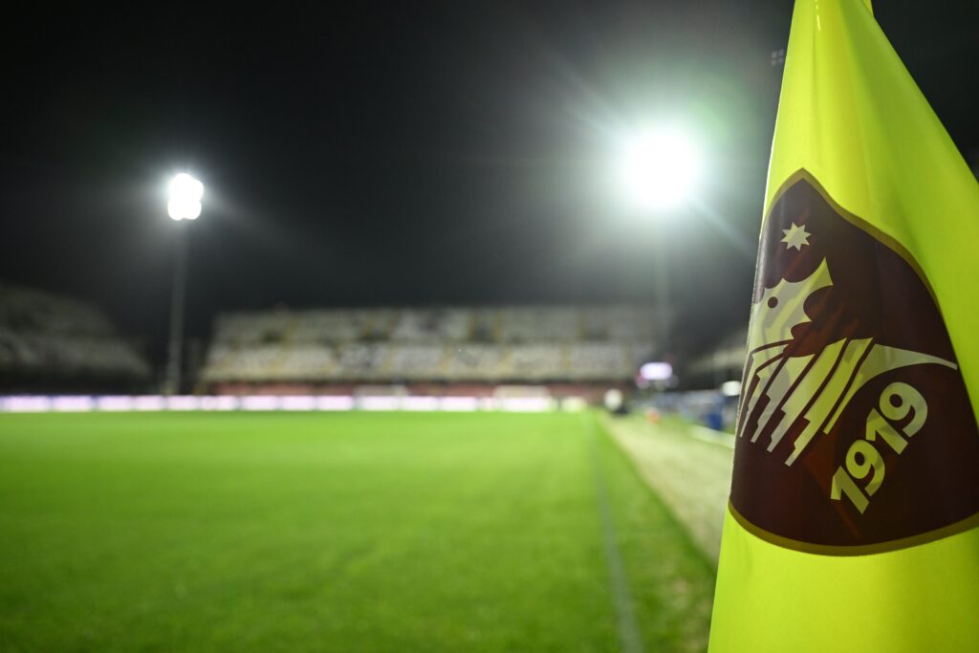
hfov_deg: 73.7
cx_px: 490
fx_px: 653
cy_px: 326
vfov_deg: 53.1
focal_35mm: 24
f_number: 2.8
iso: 2000
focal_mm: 24
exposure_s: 1/500
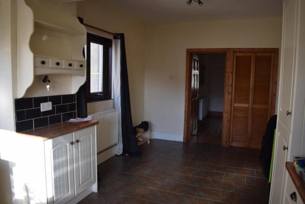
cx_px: 152
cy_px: 102
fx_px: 229
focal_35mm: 27
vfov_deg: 48.0
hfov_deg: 67.4
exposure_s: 1/60
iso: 100
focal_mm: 18
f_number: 4
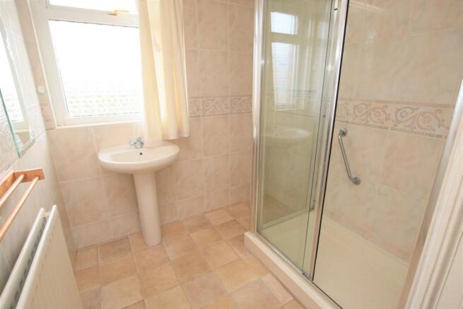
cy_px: 154
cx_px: 232
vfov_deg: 67.4
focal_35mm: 18
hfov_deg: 90.0
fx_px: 232
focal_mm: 12
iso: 500
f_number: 5.6
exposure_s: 1/125
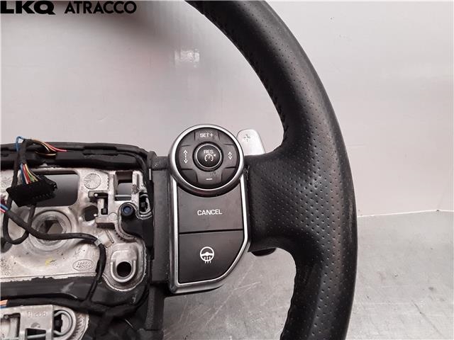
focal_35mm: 28
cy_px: 170
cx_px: 227
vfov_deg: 49.7
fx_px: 367
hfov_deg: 63.4
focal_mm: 2.91
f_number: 1.9
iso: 100
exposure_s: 1/100
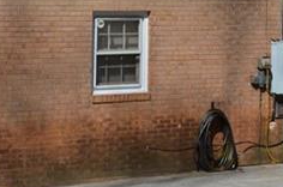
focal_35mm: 169
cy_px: -88
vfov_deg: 7.9
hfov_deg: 12.2
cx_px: 218
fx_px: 1325
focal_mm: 26
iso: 100
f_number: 9
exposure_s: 1/320
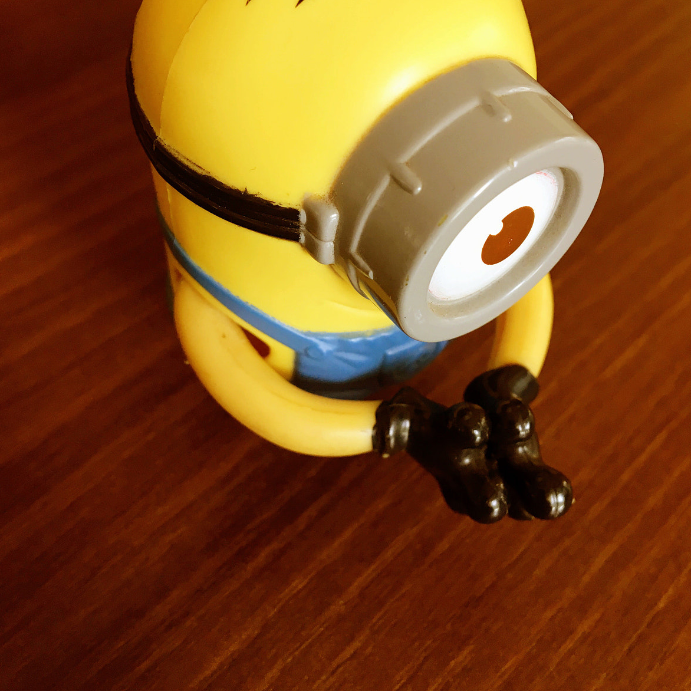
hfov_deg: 47.2
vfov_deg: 47.2
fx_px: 790
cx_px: 348
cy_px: 324
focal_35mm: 35
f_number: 2.2
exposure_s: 1/33
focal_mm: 4.15
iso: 80
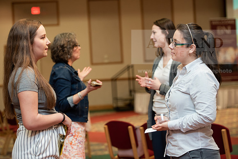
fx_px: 569
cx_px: 119
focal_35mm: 86
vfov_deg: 15.9
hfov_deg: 23.6
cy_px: 80
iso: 1250
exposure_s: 1/200
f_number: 3.5
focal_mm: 86
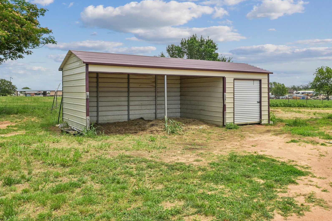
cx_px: 190
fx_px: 286
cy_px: 91
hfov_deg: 60.0
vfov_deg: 42.2
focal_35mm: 31
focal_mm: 24
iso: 400
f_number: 8
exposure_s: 1/1250
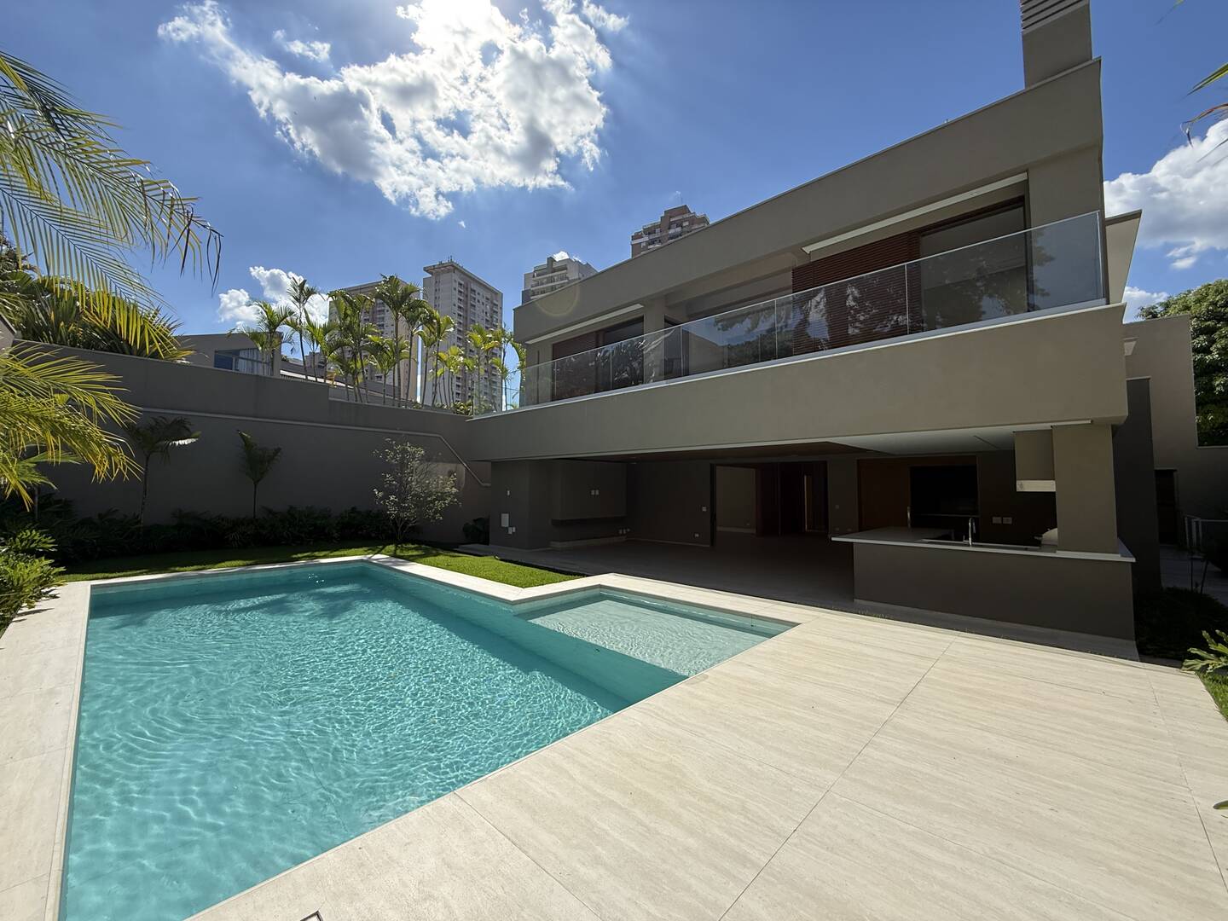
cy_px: 460
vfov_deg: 85.7
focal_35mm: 14
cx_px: 614
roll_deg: -0.6
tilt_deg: +4.9
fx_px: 497
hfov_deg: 102.1
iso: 50
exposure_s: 1/1745
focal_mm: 2.22
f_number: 2.2
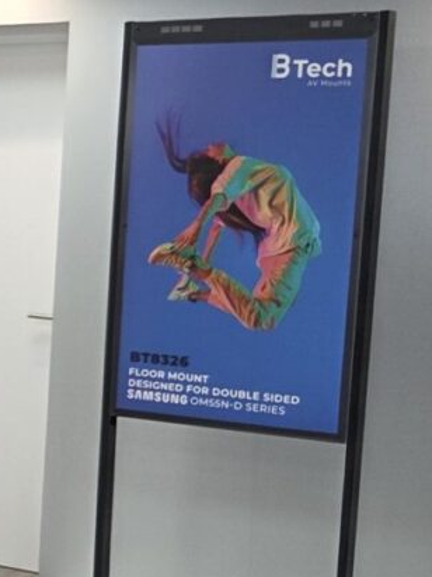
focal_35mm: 102
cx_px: -450
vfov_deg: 19.2
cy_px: 380
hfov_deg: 12.6
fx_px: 1698
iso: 100
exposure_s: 1/100
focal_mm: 5.4
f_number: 1.8
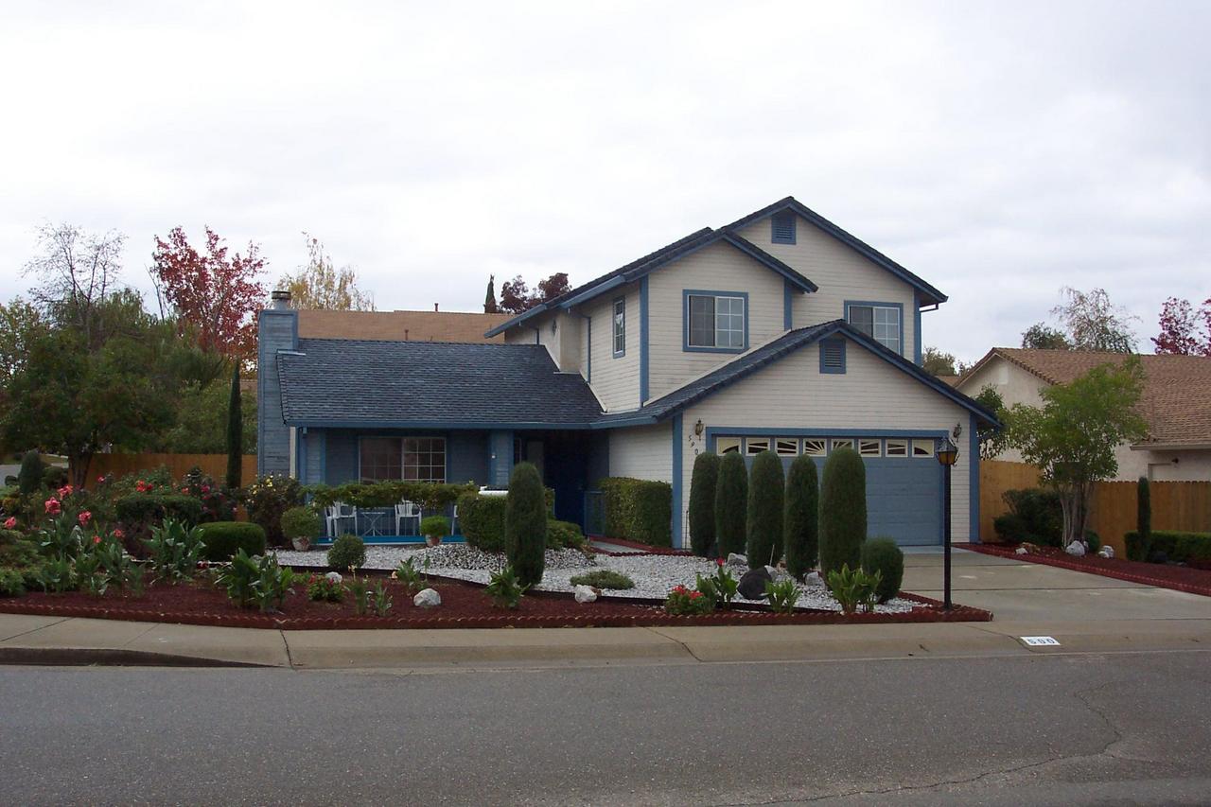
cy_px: 404
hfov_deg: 50.7
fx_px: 1278
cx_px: 606
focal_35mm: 38
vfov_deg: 35.0
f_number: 4.8
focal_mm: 8
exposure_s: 1/250
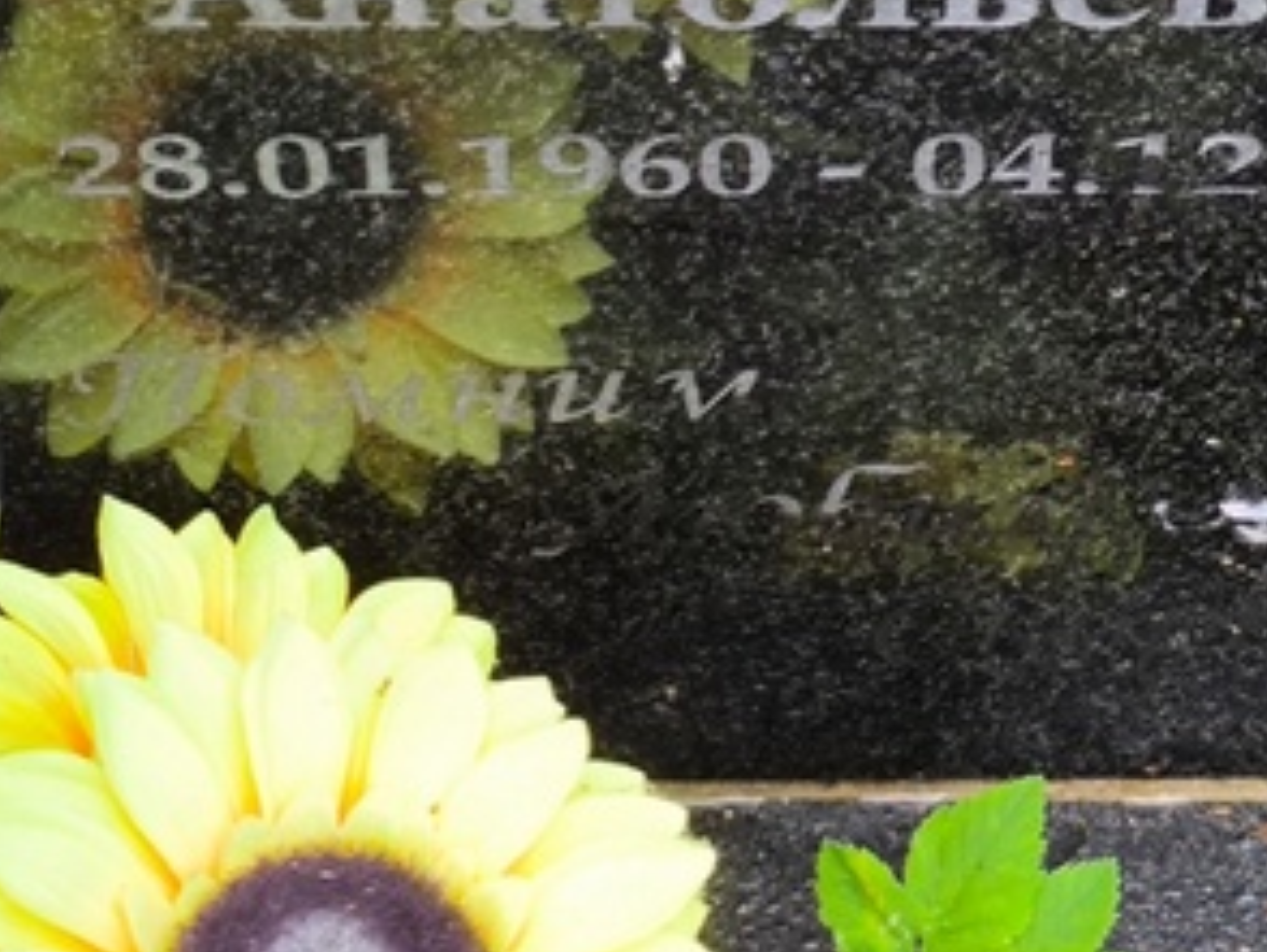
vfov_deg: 10.8
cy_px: -134
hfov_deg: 14.5
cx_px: 817
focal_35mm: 136
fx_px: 4982
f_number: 1.7
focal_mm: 4.71
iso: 50
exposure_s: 1/120
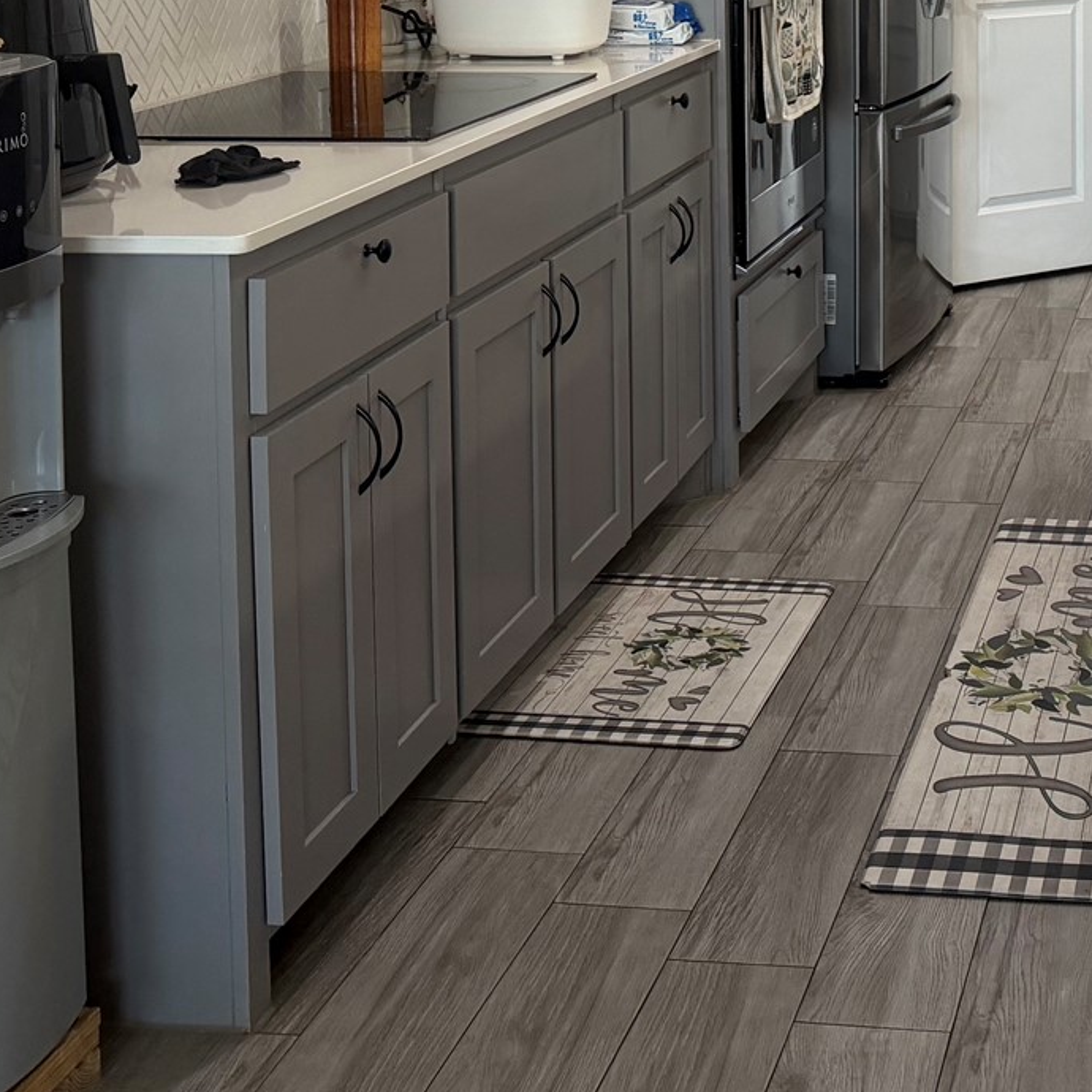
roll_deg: +0.3
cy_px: -9
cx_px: 1003
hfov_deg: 26.3
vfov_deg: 25.9
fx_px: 2248
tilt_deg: -5.0
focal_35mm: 63
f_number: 1.78
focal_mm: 6.76
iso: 200
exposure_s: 1/60
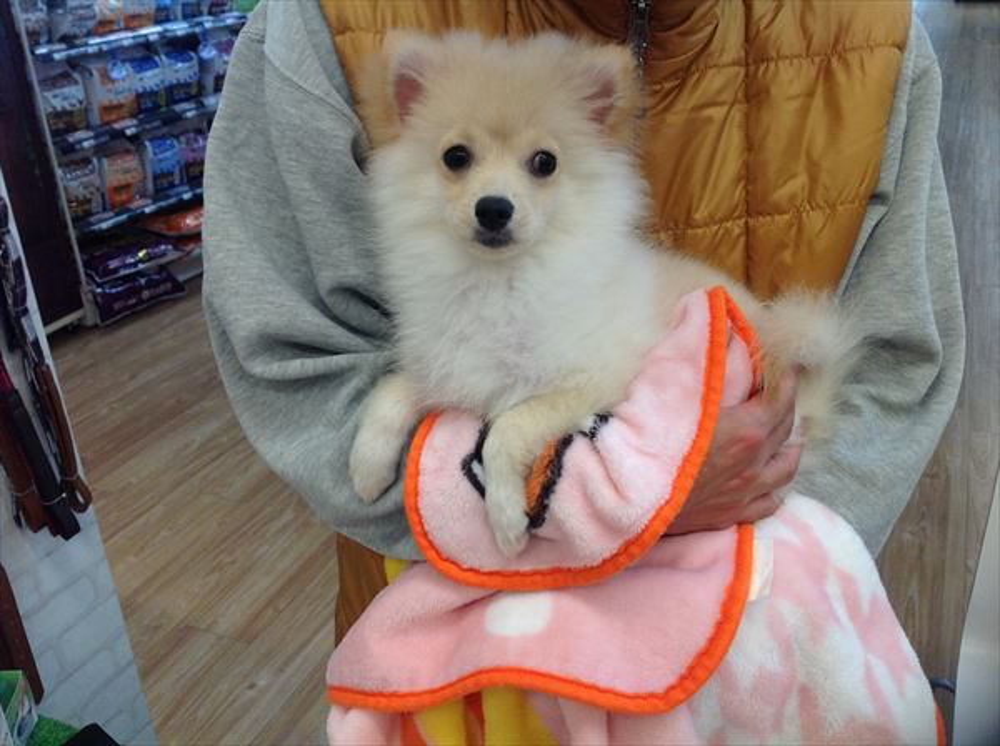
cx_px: 500
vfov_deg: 40.6
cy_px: 373
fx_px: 1009
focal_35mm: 35
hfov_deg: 52.7
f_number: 2.4
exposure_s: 1/120
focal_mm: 4.28
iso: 100
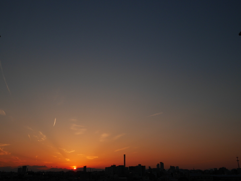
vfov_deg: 44.2
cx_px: 120
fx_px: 223
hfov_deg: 56.8
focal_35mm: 32
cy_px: 90
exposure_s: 1/320
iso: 200
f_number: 7.1
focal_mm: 16
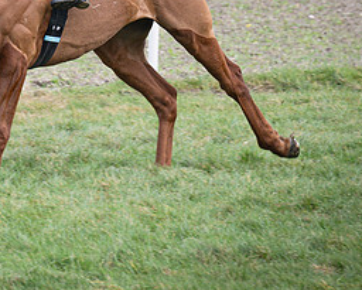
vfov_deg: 3.0
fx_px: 5552
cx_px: -34
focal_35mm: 518
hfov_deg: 3.7
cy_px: -25
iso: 200
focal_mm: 115
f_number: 4
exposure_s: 1/640
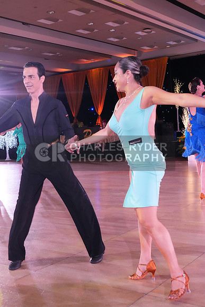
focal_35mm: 45
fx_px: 384
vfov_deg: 43.6
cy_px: 154
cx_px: 102
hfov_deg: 29.9
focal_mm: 45
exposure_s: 1/250
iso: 8000
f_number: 8
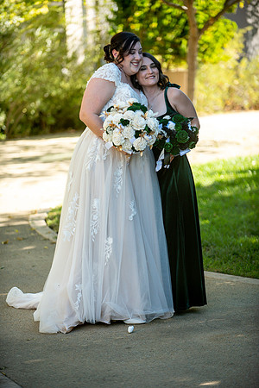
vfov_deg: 14.7
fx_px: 1511
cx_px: 130
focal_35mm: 140
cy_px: 194
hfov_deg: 9.8
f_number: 2.8
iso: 400
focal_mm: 140
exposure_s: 1/1250
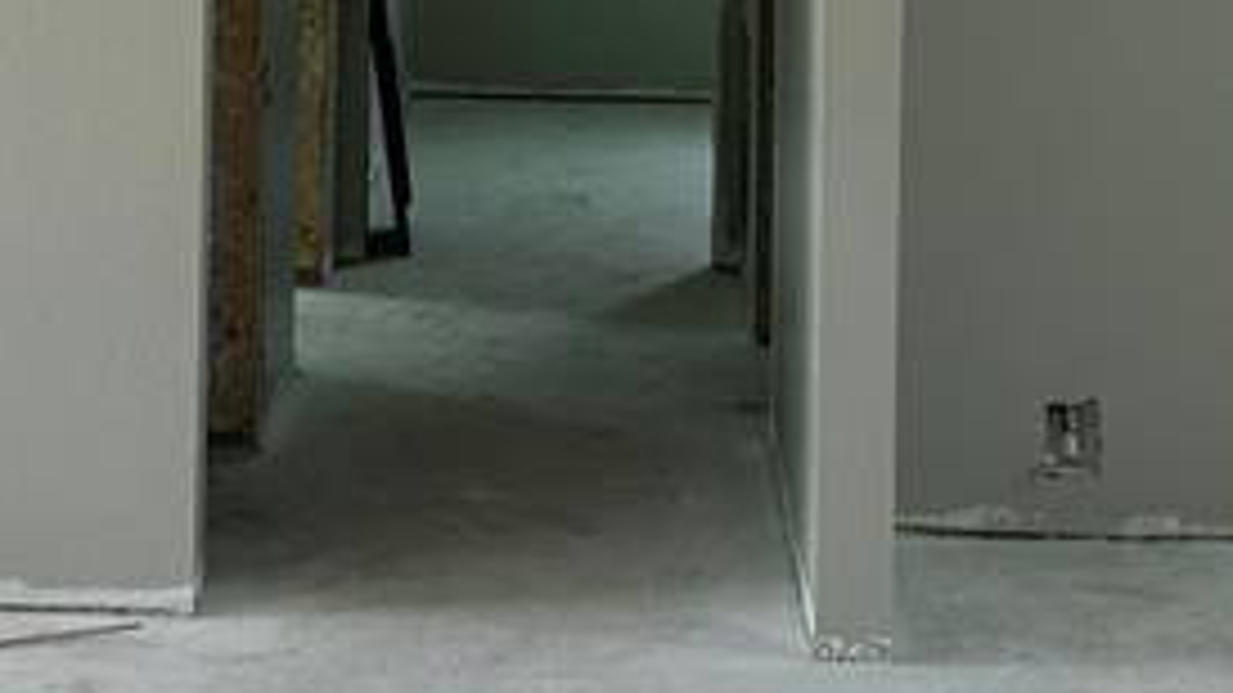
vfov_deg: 11.1
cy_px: -216
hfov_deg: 20.2
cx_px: 495
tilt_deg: -2.8
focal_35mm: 106
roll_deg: -0.8
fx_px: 3465
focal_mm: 5.7
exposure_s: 1/165
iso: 40
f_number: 1.5
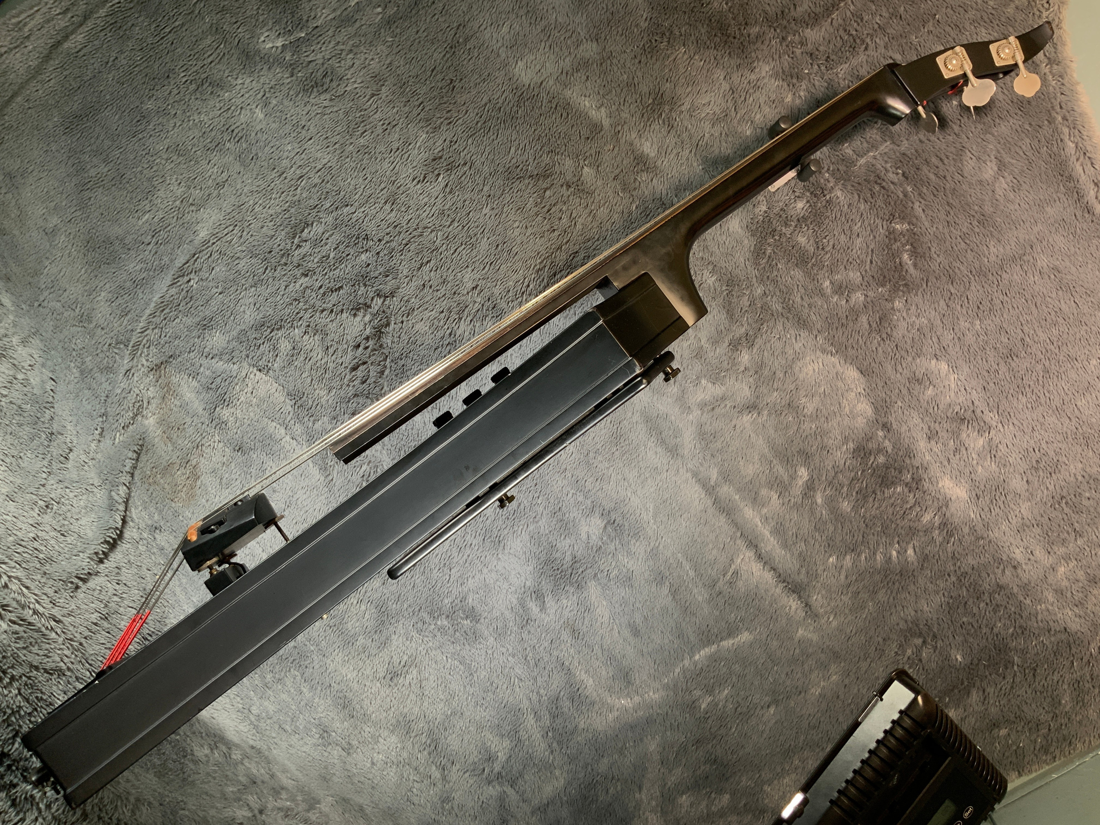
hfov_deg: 61.7
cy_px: 412
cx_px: 550
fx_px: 922
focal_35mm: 29
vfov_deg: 48.2
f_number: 1.8
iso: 64
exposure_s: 1/52
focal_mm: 3
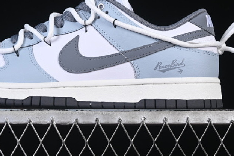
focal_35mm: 130
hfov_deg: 15.7
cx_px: 82
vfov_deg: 10.5
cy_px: 24
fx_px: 845
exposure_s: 1/60
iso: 160
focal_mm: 50
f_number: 8
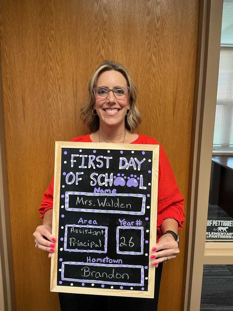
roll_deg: +0.2
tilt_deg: -10.6
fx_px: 260
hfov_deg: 48.2
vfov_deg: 61.7
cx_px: 116
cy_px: 156
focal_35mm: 29
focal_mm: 3
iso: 125
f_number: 1.8
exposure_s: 1/60
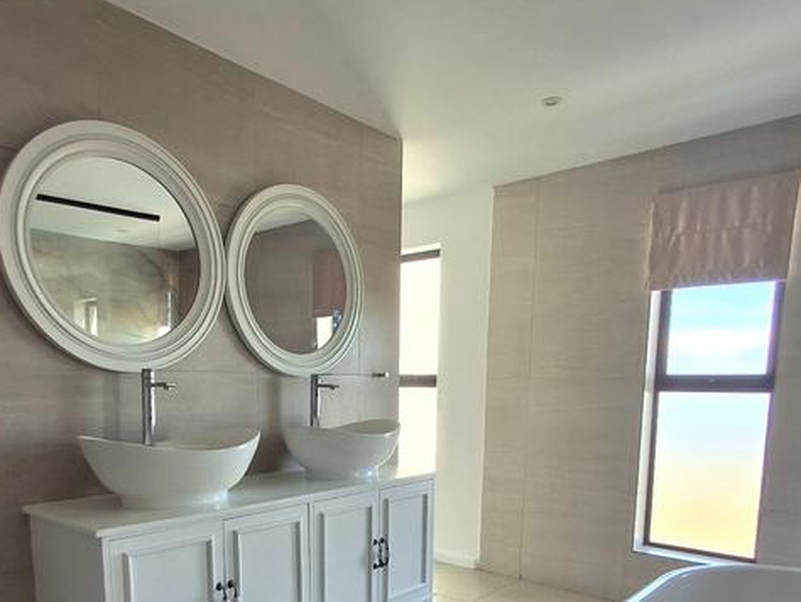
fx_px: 625
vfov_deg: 48.3
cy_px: 487
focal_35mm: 27
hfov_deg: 65.1
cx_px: 355
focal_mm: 1.64
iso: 40
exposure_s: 1/128
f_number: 2.2
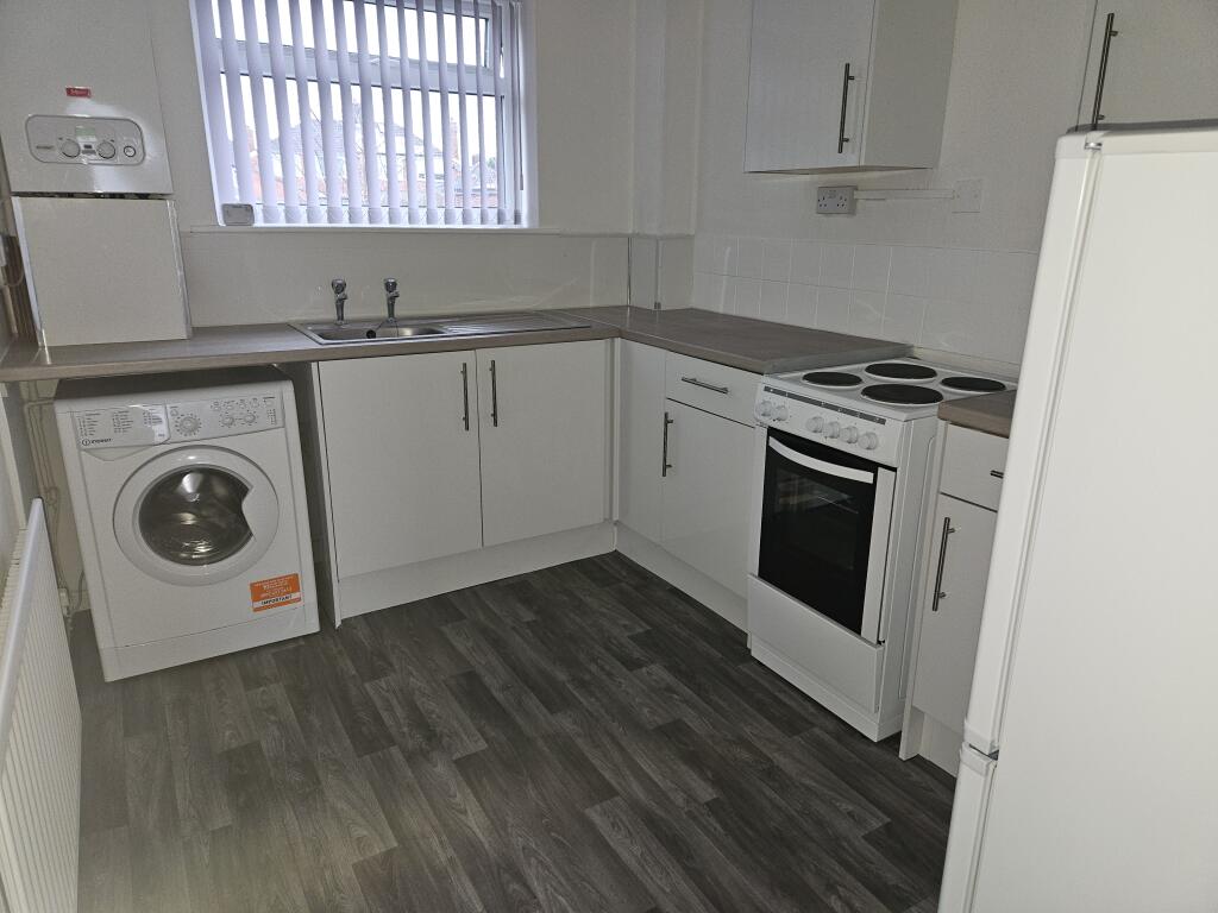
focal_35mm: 23
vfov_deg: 58.9
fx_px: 809
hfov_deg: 73.9
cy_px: 456
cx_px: 609
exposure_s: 1/24
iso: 125
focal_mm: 5.4
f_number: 1.8
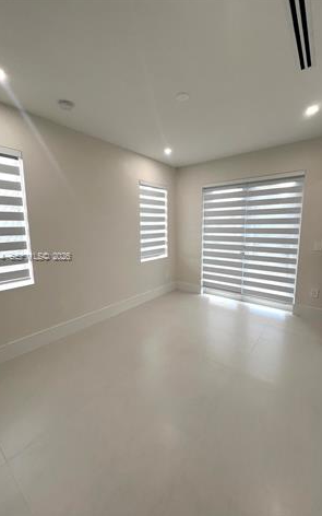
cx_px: 158
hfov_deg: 78.6
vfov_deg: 105.3
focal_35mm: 14
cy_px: 257
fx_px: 197
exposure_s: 1/120
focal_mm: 1.57
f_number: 1.8
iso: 64
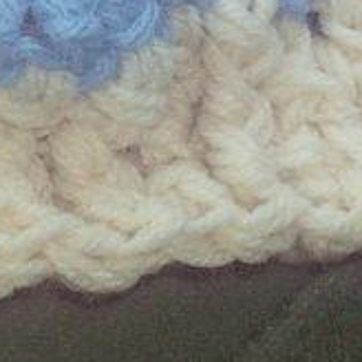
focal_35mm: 295
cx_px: -24
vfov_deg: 5.9
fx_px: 3490
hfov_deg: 5.9
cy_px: -141
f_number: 4.2
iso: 200
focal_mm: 14.1
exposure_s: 1/101
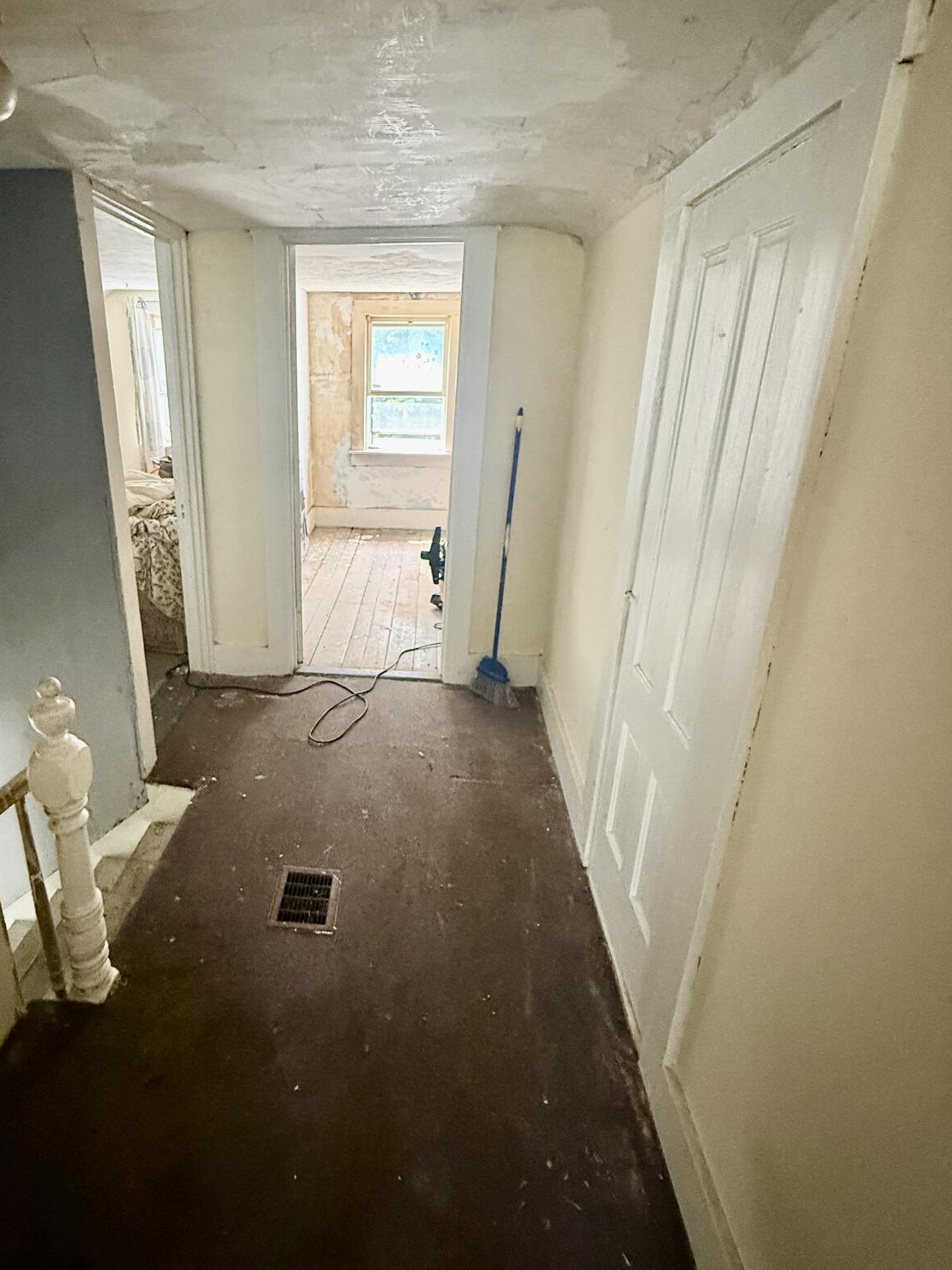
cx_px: 360
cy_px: 592
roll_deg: -1.2
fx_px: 660
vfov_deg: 87.6
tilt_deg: -18.5
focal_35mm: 18
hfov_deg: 70.5
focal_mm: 2.22
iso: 640
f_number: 2.2
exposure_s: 1/60
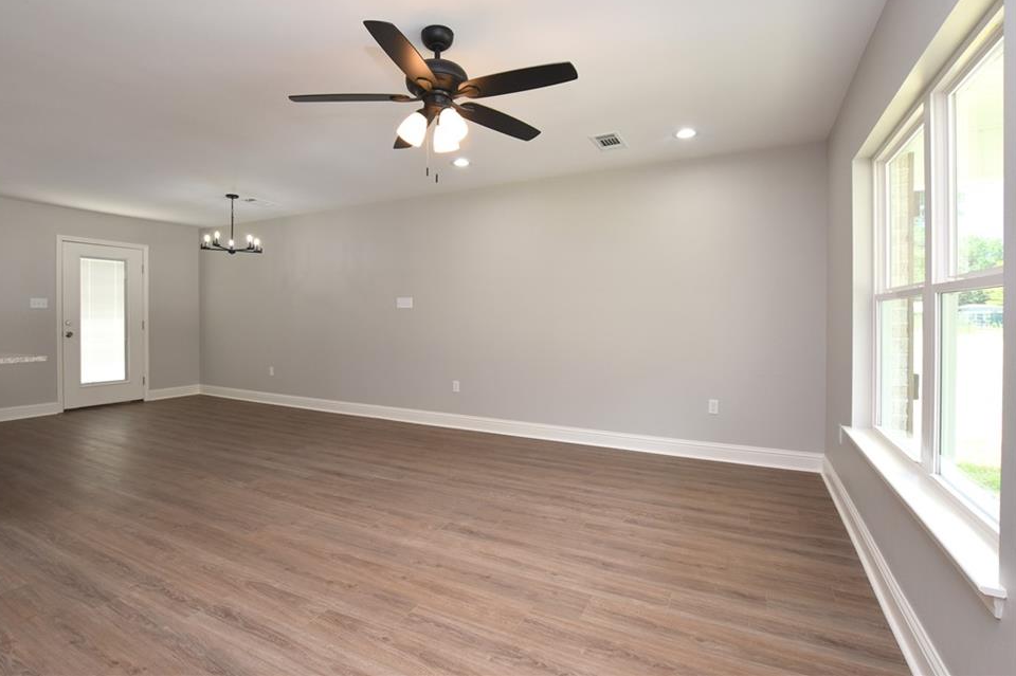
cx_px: 477
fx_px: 451
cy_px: 316
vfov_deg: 73.6
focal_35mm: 16
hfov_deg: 96.6
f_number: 5.6
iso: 500
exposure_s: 1/125
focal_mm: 10
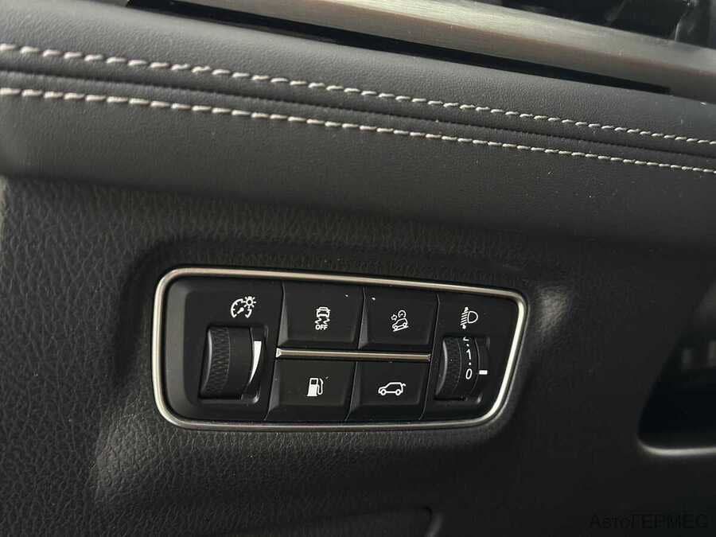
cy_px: 268
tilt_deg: -0.5
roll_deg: +0.2
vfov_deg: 30.3
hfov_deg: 39.7
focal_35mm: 48
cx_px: 358
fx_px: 993
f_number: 1.78
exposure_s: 1/25
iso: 640
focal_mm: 6.86
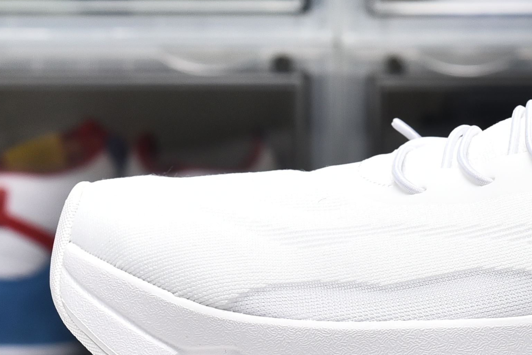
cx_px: 635
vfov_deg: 7.0
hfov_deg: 10.4
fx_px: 2883
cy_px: 34
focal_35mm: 195
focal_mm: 50
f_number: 9.5
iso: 500
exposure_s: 1/180
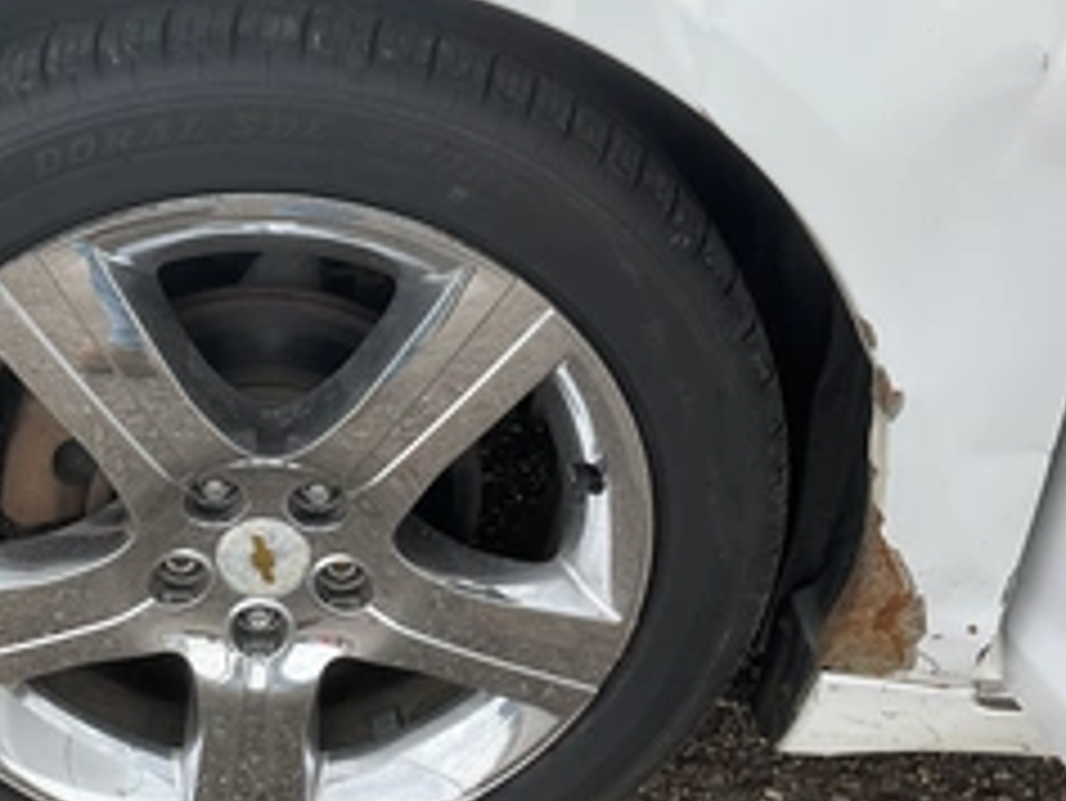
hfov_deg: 38.6
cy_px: 477
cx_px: 382
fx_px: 1510
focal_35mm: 49
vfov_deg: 29.6
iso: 25
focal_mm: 3
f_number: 1.8
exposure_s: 1/465
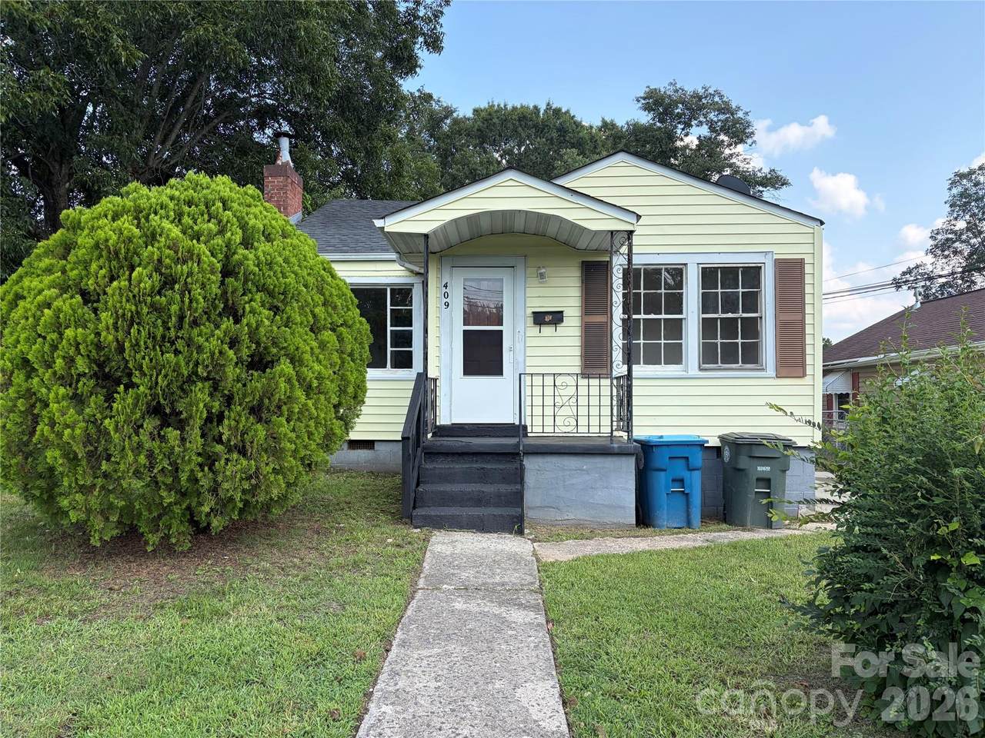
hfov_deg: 67.3
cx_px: 492
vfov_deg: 53.1
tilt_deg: +3.2
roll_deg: +0.9
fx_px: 740
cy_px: 369
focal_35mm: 26
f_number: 1.6
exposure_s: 1/1311
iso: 50
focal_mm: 5.96
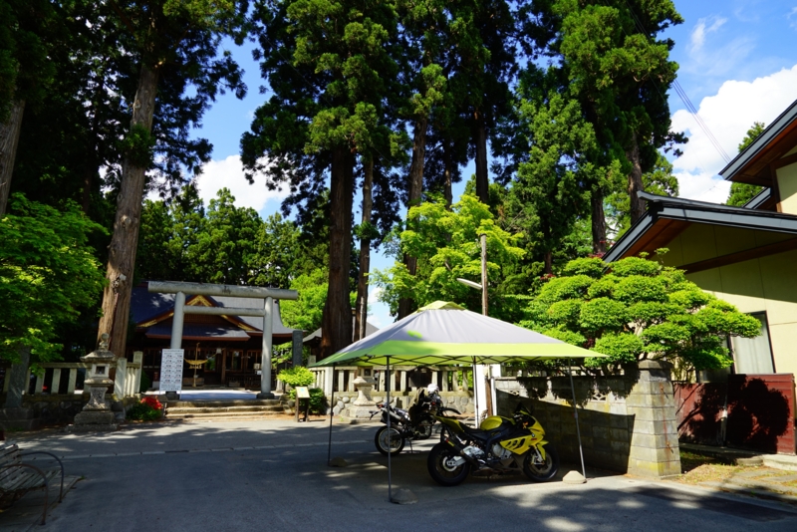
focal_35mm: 24
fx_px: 531
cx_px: 398
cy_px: 266
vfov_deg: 53.2
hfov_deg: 73.7
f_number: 8
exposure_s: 1/90
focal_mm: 24
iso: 100
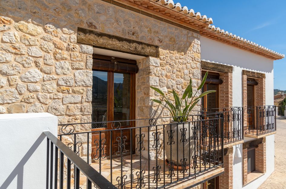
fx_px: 178
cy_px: 94
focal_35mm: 22
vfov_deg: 55.9
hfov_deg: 77.5
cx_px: 143
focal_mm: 15
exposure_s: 1/400
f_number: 8
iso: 125
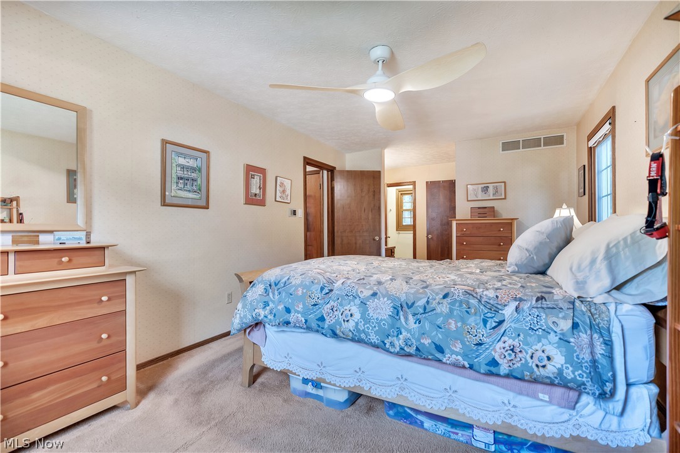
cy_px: 226
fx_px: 302
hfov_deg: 96.7
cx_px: 340
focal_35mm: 16
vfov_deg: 73.7
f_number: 3.2
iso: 400
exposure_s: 1/320
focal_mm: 16
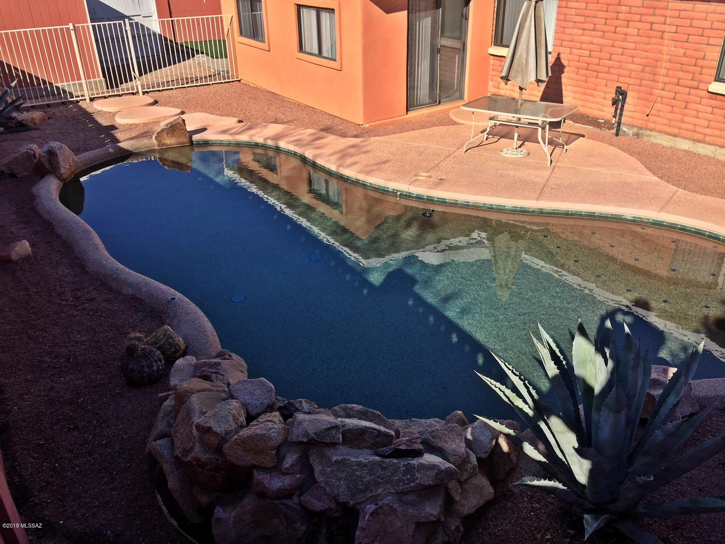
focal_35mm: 29
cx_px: 362
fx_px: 607
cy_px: 272
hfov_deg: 61.7
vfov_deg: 48.2
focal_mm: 4.15
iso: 32
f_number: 2.2
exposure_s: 1/2326
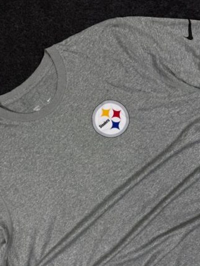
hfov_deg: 46.5
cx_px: 79
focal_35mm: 30
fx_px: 231
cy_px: 140
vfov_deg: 59.9
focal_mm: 6.76
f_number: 1.78
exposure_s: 1/100
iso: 50
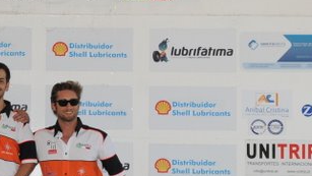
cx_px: -37
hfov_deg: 17.9
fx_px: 952
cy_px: 161
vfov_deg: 10.5
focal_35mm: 115
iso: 200
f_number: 8
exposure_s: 1/60
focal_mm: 22
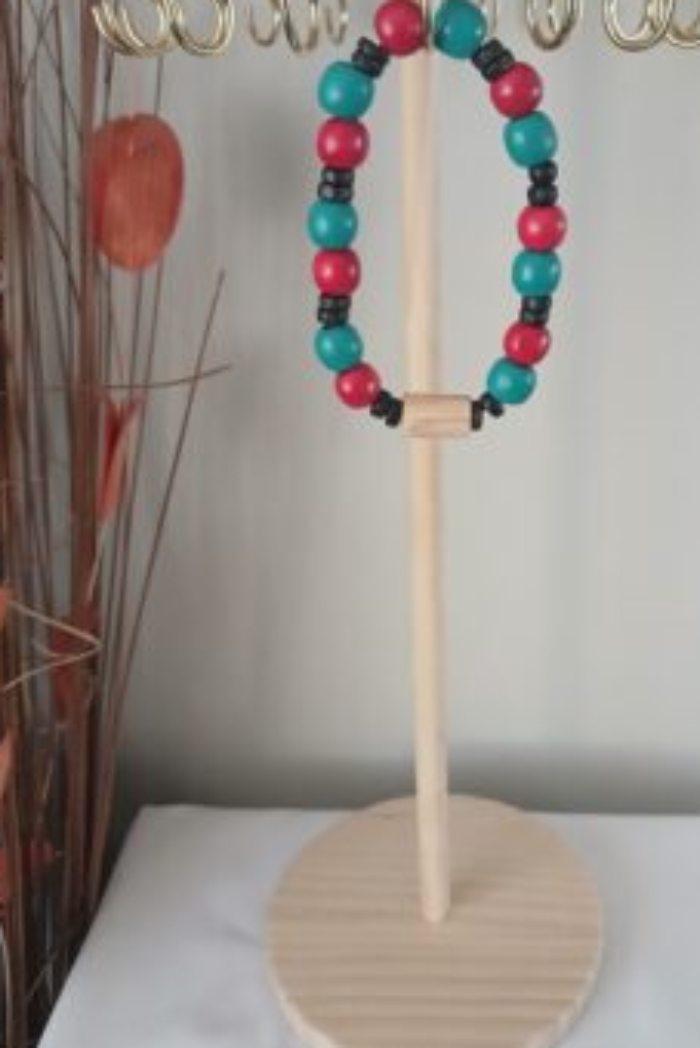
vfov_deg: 57.1
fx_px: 961
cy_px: 478
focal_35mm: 33
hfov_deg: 39.8
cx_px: 419
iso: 200
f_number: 1.8
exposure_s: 1/33.3
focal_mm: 3.98
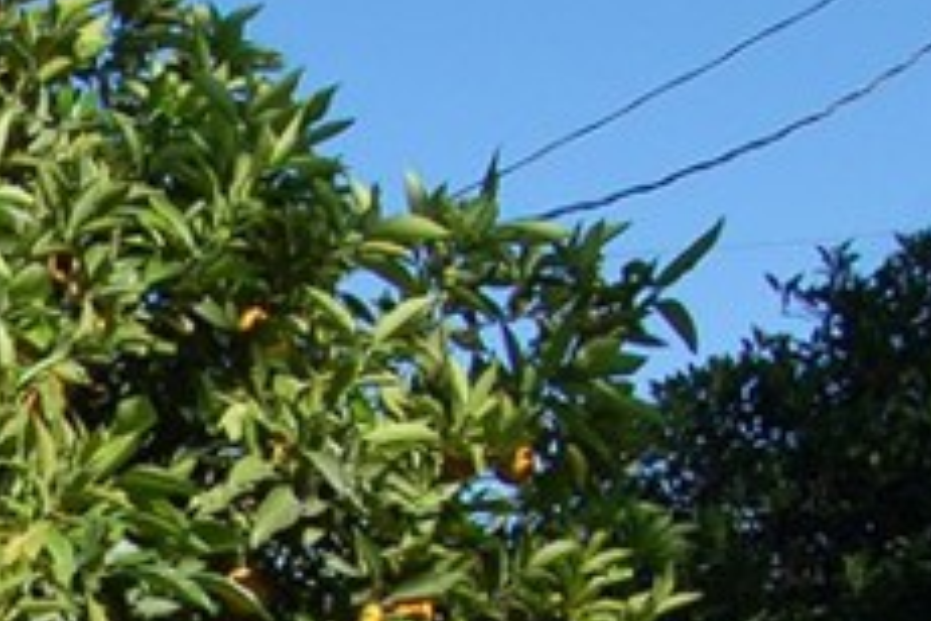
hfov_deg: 5.6
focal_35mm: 365
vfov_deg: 3.7
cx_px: -596
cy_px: 1093
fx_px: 9444
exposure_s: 1/400
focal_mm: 55
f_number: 10
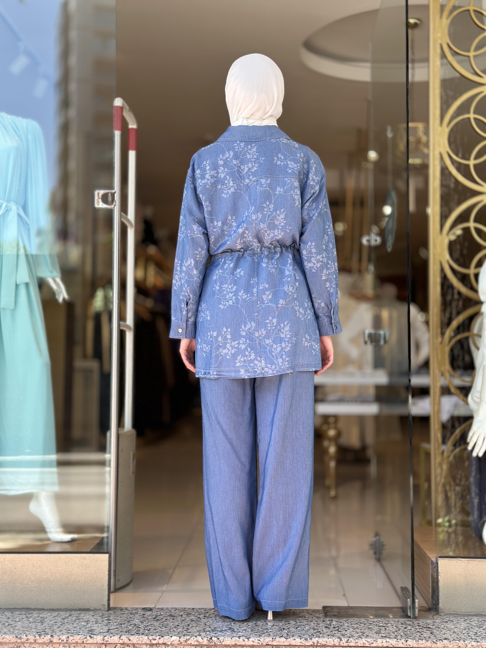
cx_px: 243
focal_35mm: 48
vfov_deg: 39.7
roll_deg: -0.5
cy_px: 324
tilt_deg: +2.7
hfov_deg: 30.3
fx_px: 899
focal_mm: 6.86
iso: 80
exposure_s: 1/452
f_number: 1.78
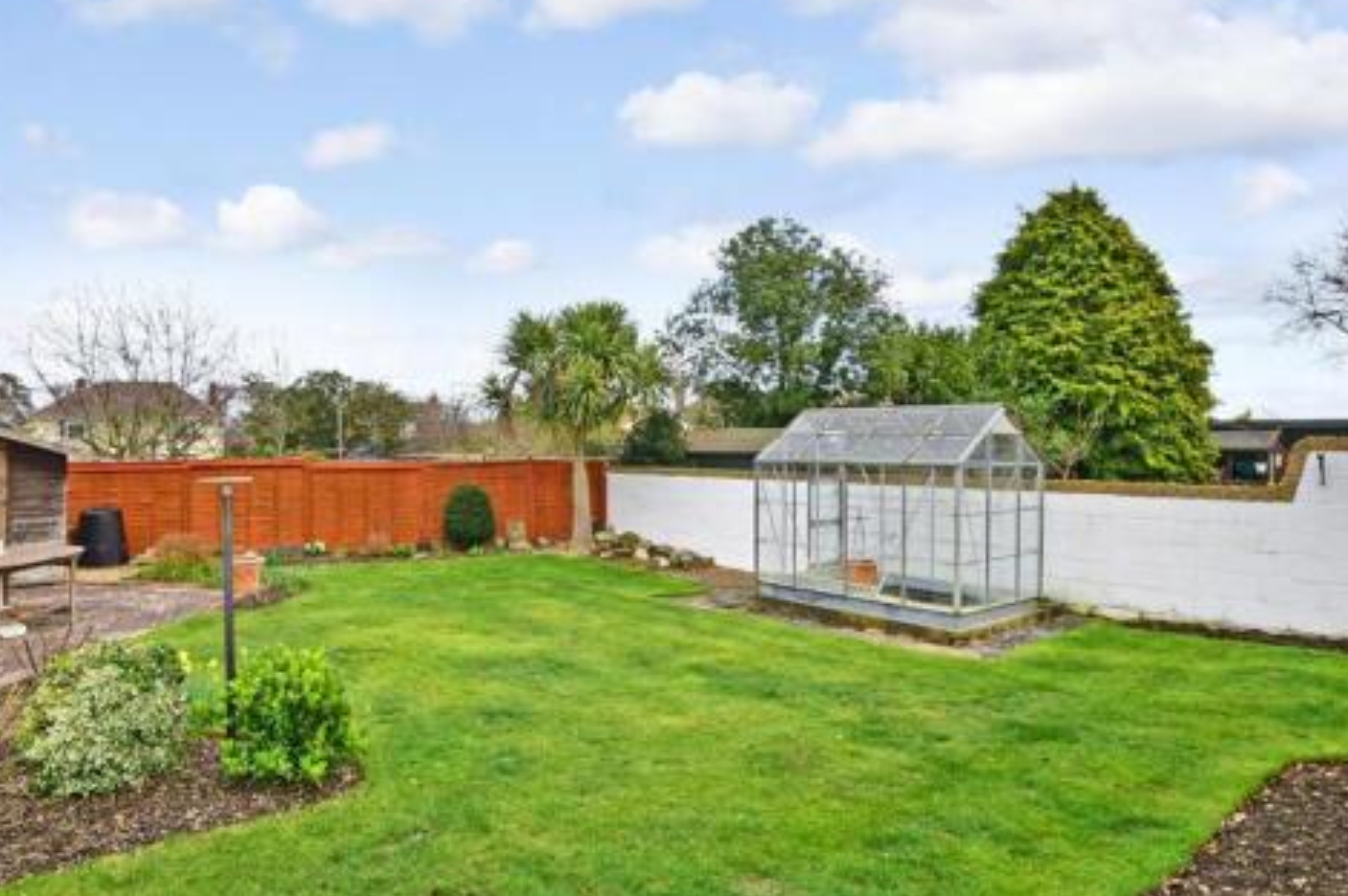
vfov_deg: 59.4
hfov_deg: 79.8
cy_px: 447
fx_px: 786
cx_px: 509
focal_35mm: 21
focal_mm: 10
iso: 640
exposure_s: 1/200
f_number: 13
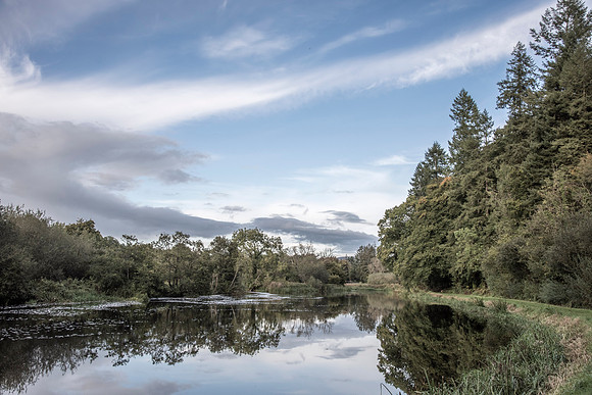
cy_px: 198
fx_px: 576
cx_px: 296
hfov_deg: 54.4
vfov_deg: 37.9
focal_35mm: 35
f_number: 8
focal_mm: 35
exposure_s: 1/400
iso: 400
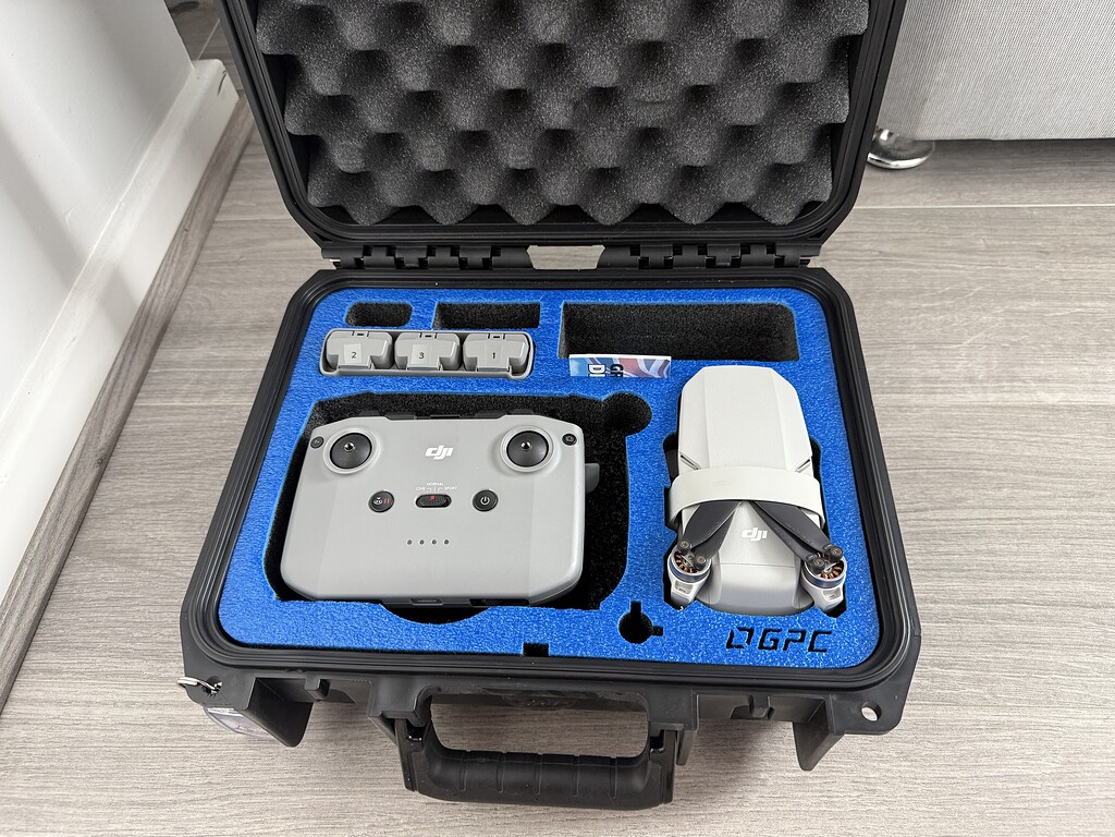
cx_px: 558
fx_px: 773
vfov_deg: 56.8
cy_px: 418
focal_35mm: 24
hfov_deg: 71.6
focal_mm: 6.76
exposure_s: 1/60
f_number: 1.78
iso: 250
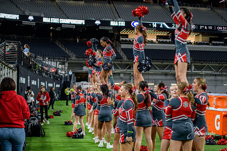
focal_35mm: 70
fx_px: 441
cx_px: 114
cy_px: 76
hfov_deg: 28.8
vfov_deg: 19.5
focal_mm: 70
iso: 1000
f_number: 2.8
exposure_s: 1/400
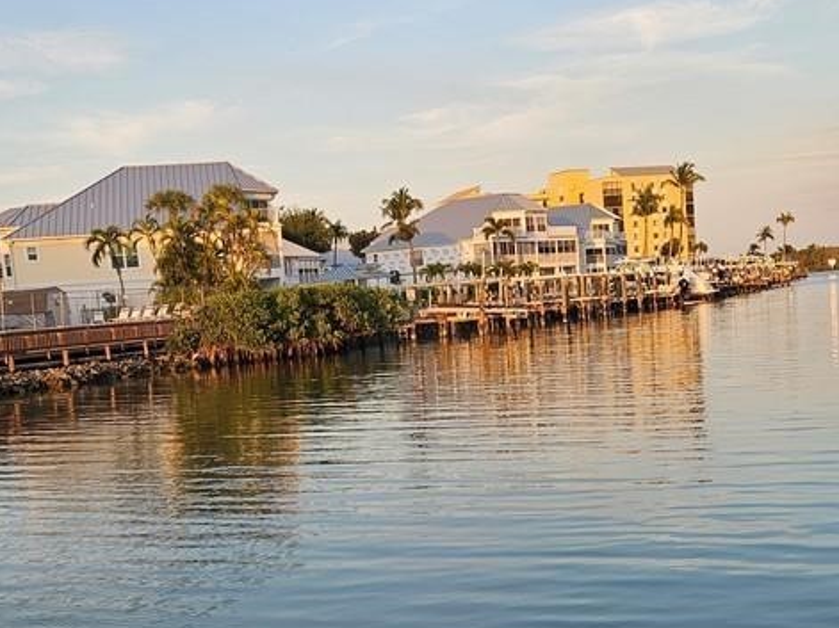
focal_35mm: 50
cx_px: 470
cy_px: 422
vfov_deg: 28.9
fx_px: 1212
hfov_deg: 38.1
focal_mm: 5.4
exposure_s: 1/518
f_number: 1.8
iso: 32
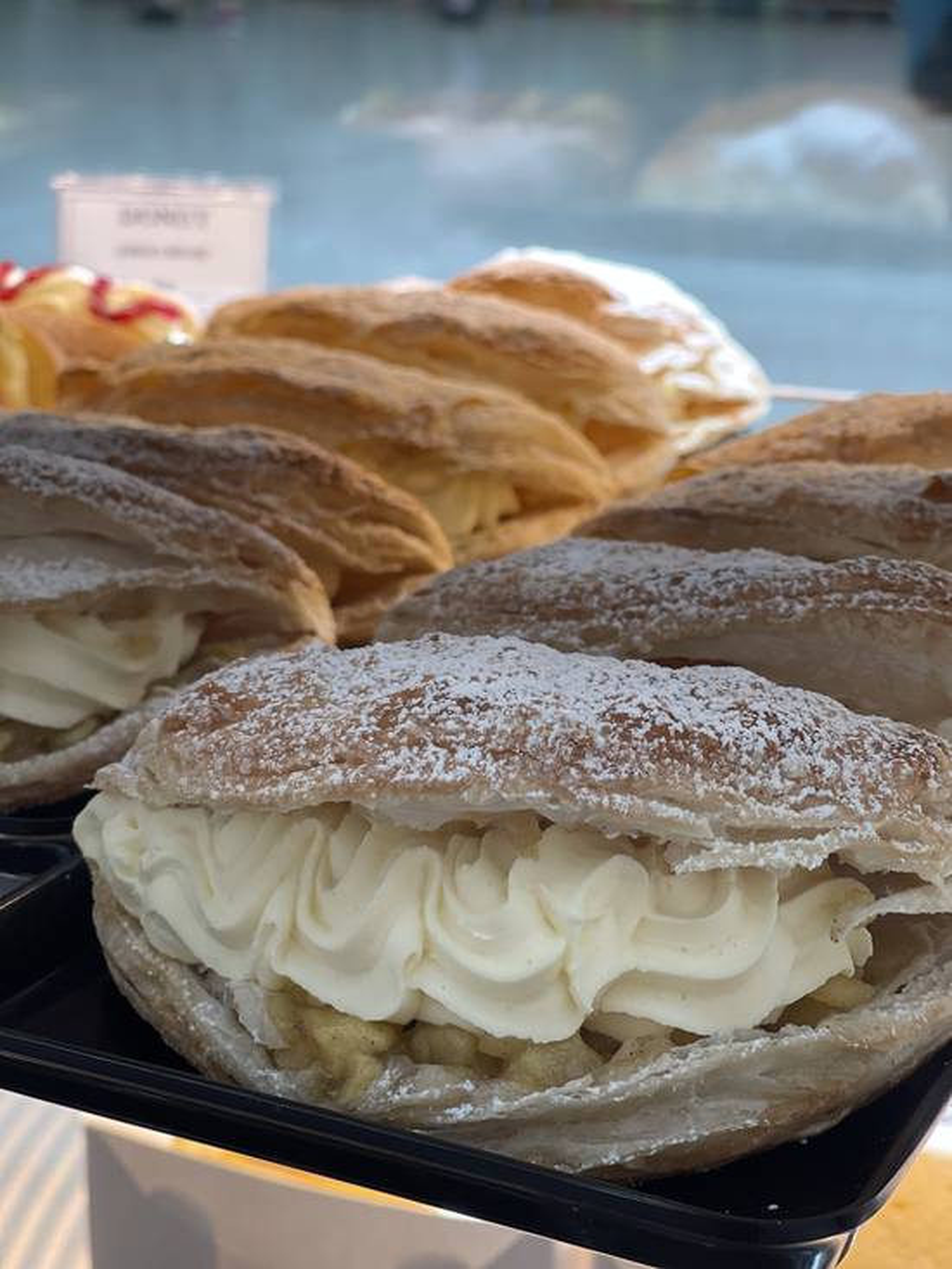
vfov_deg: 30.3
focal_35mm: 64
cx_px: 476
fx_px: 2346
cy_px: 634
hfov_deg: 22.9
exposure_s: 1/100
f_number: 2.2
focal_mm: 7.5
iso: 64
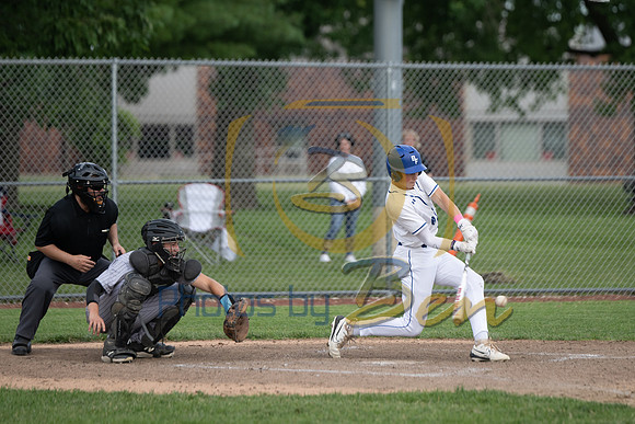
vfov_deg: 5.0
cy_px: 135
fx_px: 4813
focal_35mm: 273
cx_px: 370
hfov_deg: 7.5
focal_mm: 200
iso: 320
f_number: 2.8
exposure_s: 1/1600
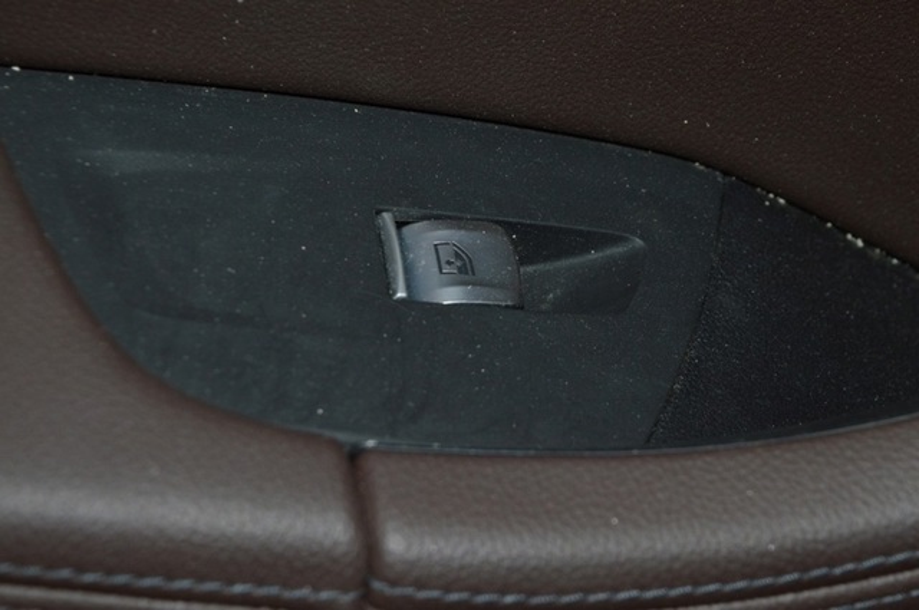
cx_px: 460
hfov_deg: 24.6
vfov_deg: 16.5
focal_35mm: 82
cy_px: 305
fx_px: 2103
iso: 100
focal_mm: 55
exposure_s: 1/60
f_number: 8
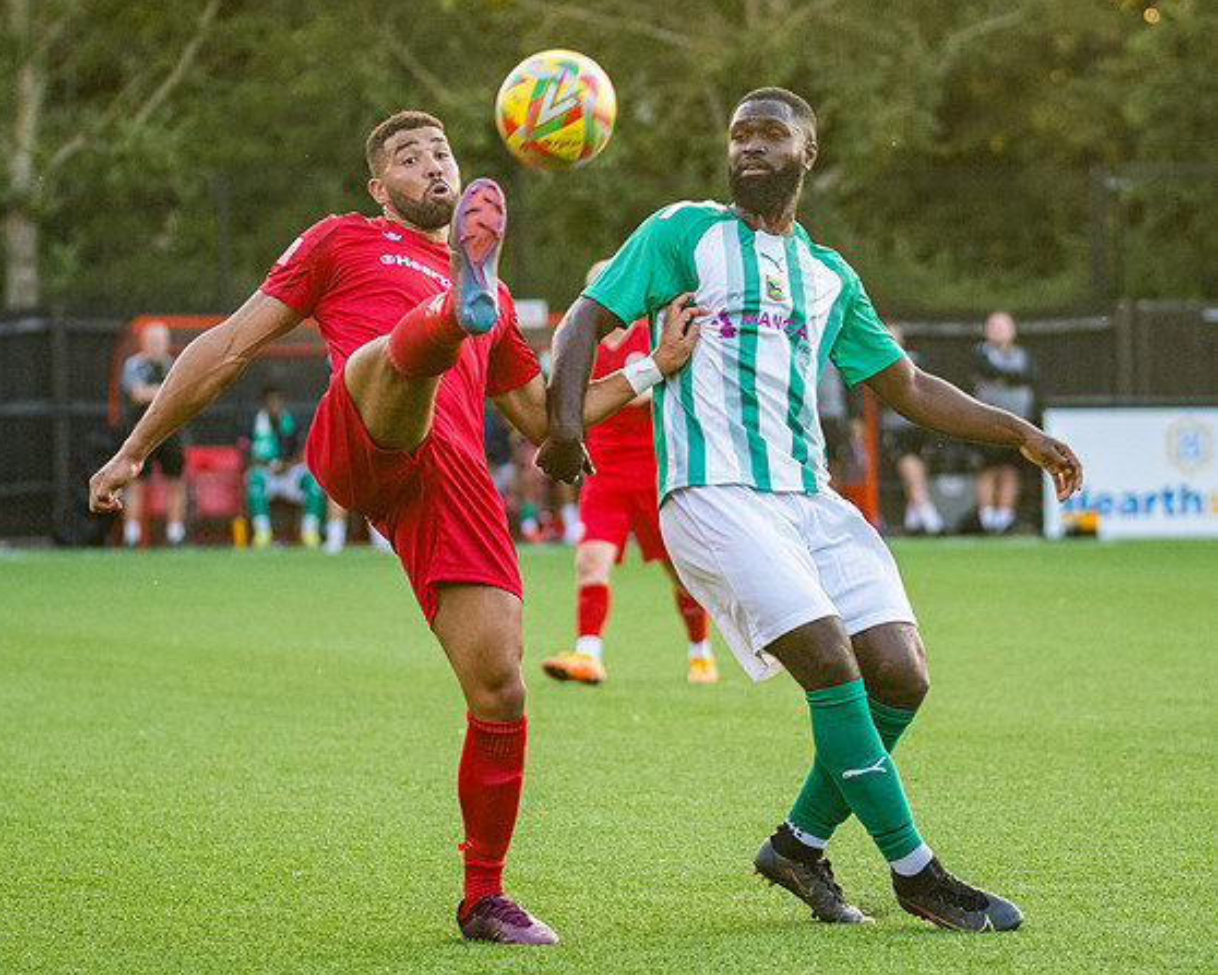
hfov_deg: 8.1
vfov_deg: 6.5
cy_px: 489
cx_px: 757
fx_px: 8620
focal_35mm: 239
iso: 1250
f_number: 2.8
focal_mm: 120
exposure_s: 1/1000
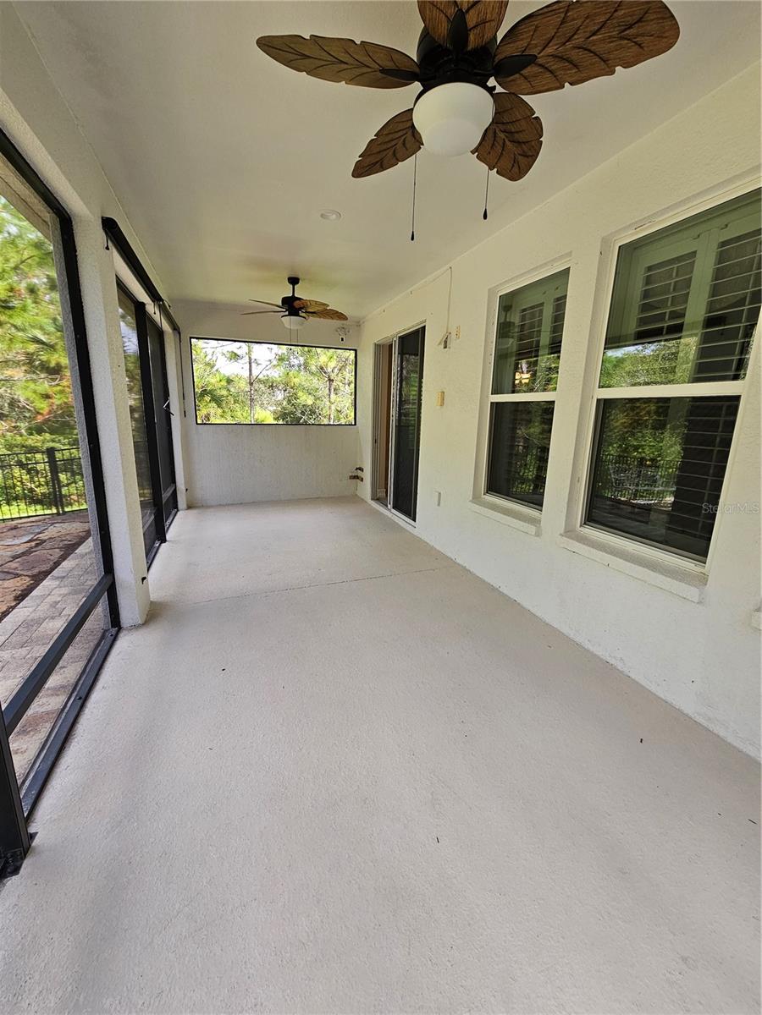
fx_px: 382
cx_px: 381
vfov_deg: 106.2
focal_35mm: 13
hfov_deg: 89.9
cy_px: 508
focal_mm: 2.2
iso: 100
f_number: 2.2
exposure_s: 1/359
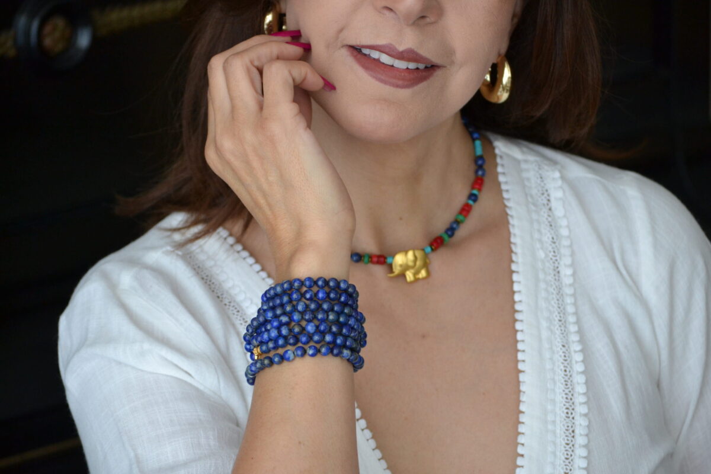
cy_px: 237
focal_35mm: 147
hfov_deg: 14.0
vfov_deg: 9.3
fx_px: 2903
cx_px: 356
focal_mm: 98
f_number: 4.5
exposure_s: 1/125
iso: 1100
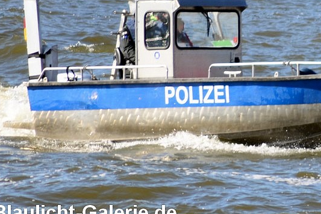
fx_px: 4519
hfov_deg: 4.1
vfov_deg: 2.7
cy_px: 40
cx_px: 243
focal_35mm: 507
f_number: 6.3
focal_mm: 300
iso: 100
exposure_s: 1/320
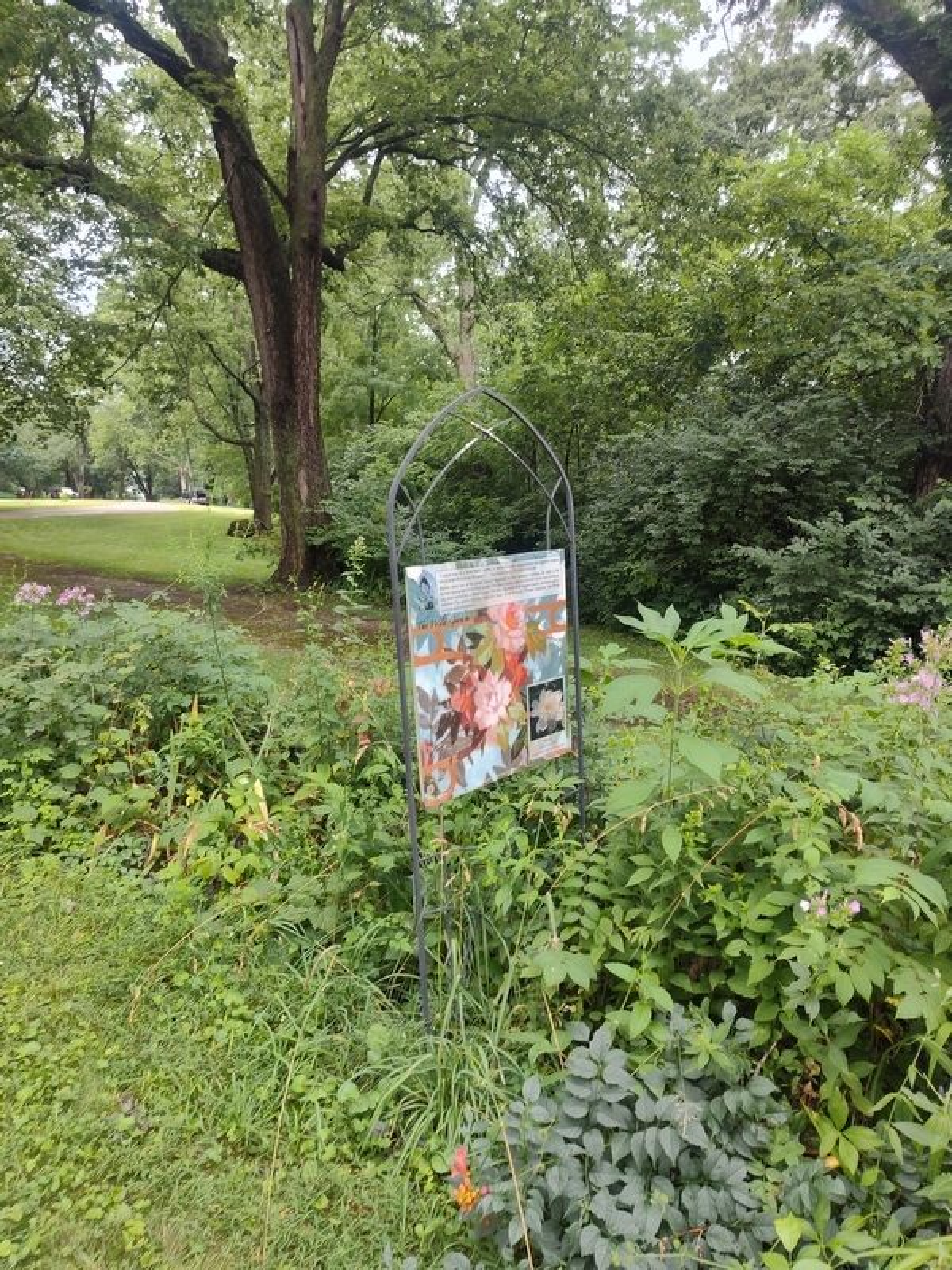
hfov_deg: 58.9
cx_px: 476
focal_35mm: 23
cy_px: 635
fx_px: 843
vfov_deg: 73.9
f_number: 1.8
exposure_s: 1/120
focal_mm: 5.56
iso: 185
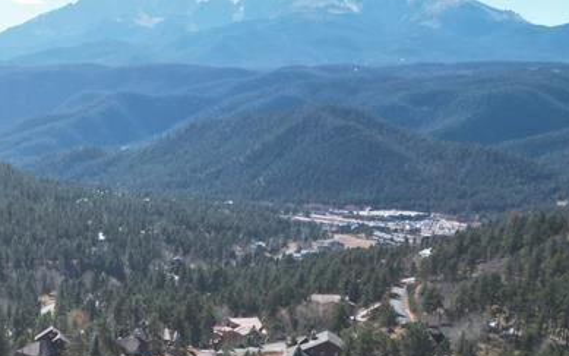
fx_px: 1039
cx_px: 35
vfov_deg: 18.5
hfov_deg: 29.1
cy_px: 421
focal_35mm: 67
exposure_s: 1/2500
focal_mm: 6.72
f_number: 1.7
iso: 200
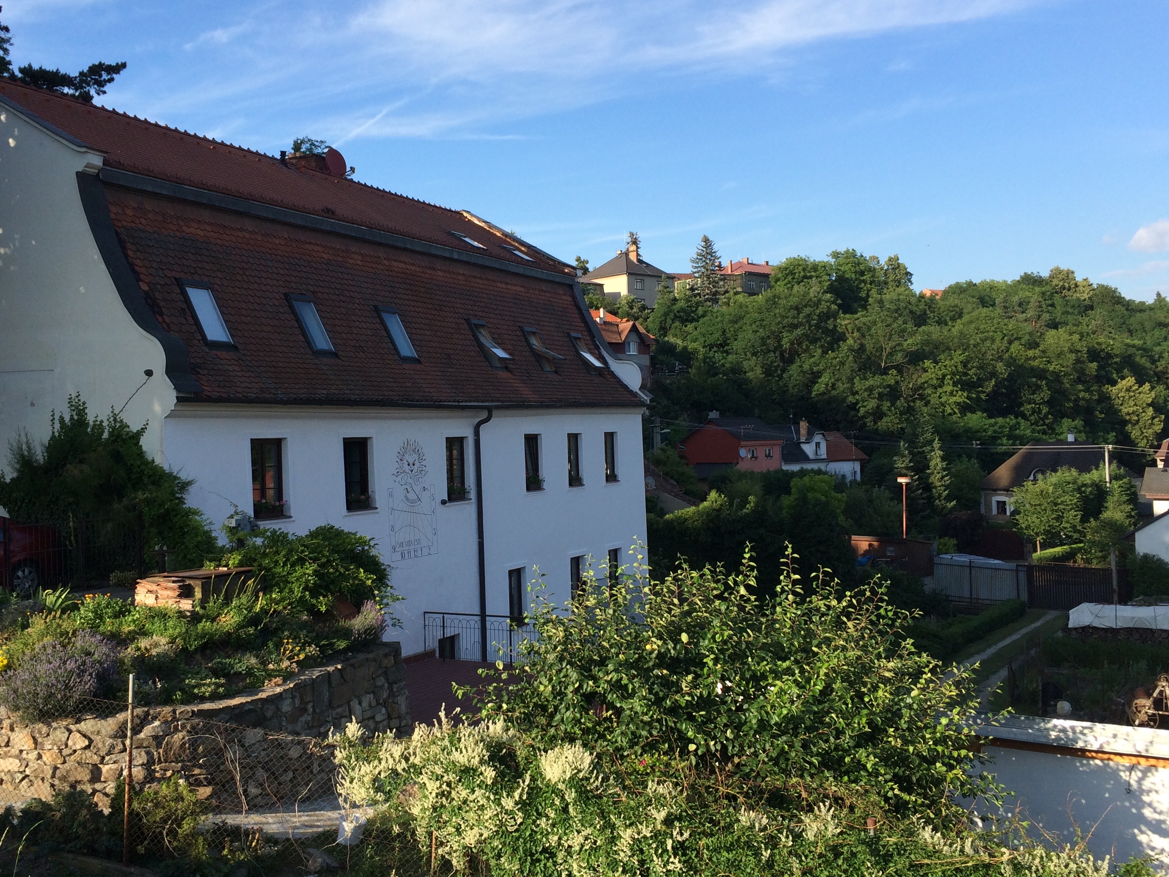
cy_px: 430
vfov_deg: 40.7
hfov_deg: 52.5
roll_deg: +3.0
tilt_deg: -0.1
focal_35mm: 35
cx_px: 516
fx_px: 1182
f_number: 2.2
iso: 32
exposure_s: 1/1172
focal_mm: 4.15
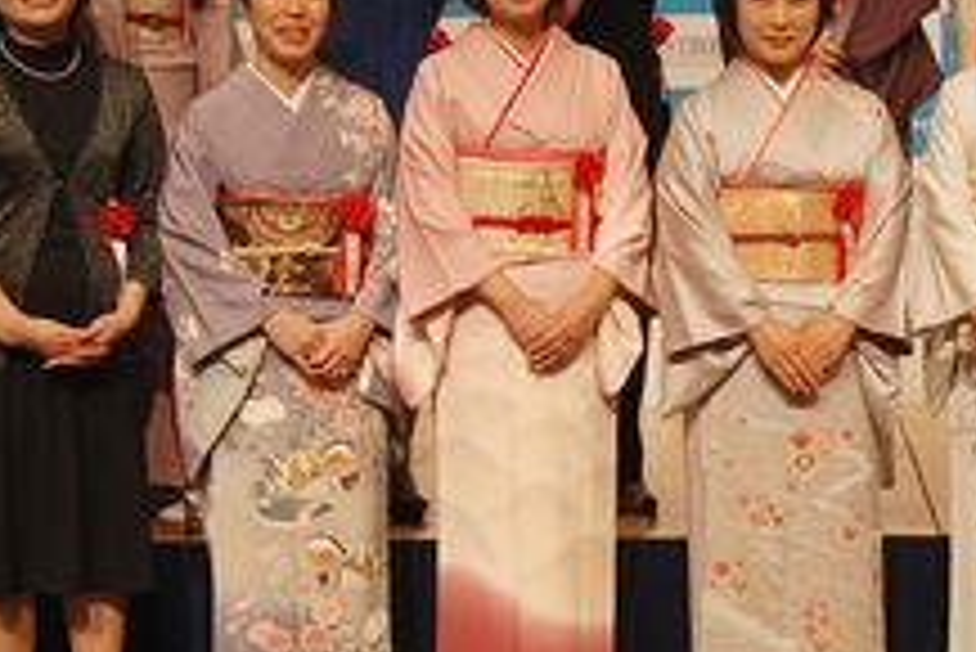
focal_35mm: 90
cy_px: 268
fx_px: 2442
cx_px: 787
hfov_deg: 22.3
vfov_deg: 15.2
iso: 200
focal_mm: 29
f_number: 4
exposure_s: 1/50
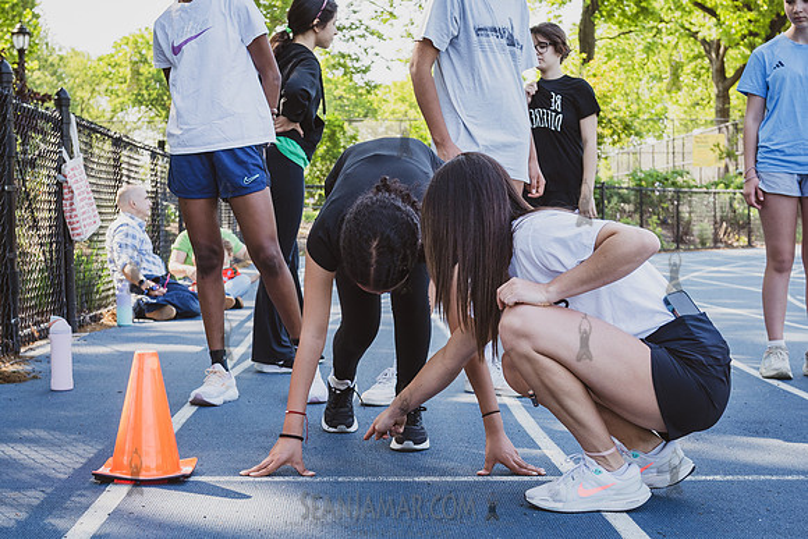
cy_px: 304
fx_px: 1360
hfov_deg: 33.1
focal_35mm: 61
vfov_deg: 22.4
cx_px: 400
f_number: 4.5
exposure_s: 1/400
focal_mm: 36
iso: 400
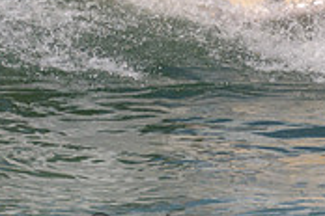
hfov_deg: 0.7
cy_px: -144
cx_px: 37
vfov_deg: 0.4
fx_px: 28390
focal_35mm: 3145
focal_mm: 800
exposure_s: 1/2000
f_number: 11
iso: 450
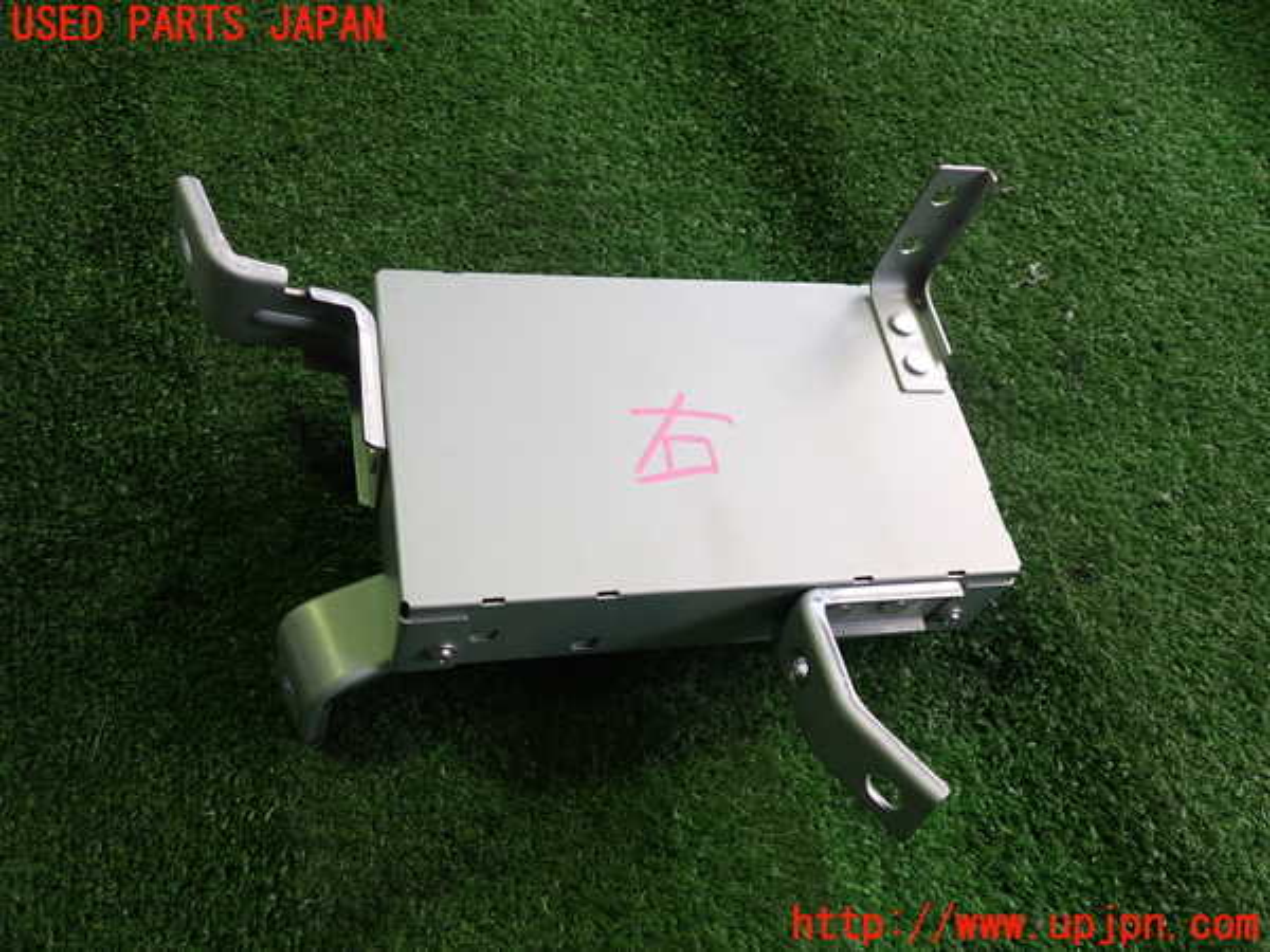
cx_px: 635
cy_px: 476
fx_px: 1101
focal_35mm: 30
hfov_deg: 60.0
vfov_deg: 46.8
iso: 200
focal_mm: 5.4
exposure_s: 1/60
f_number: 2.3
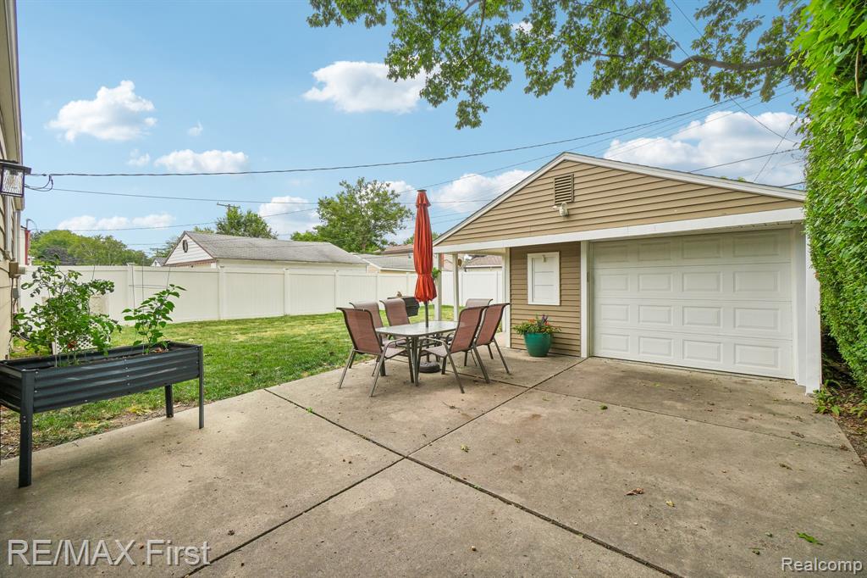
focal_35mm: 15
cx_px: 434
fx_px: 361
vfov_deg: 77.3
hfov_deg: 100.4
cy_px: 289
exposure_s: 1/90
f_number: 8
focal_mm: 10
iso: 100
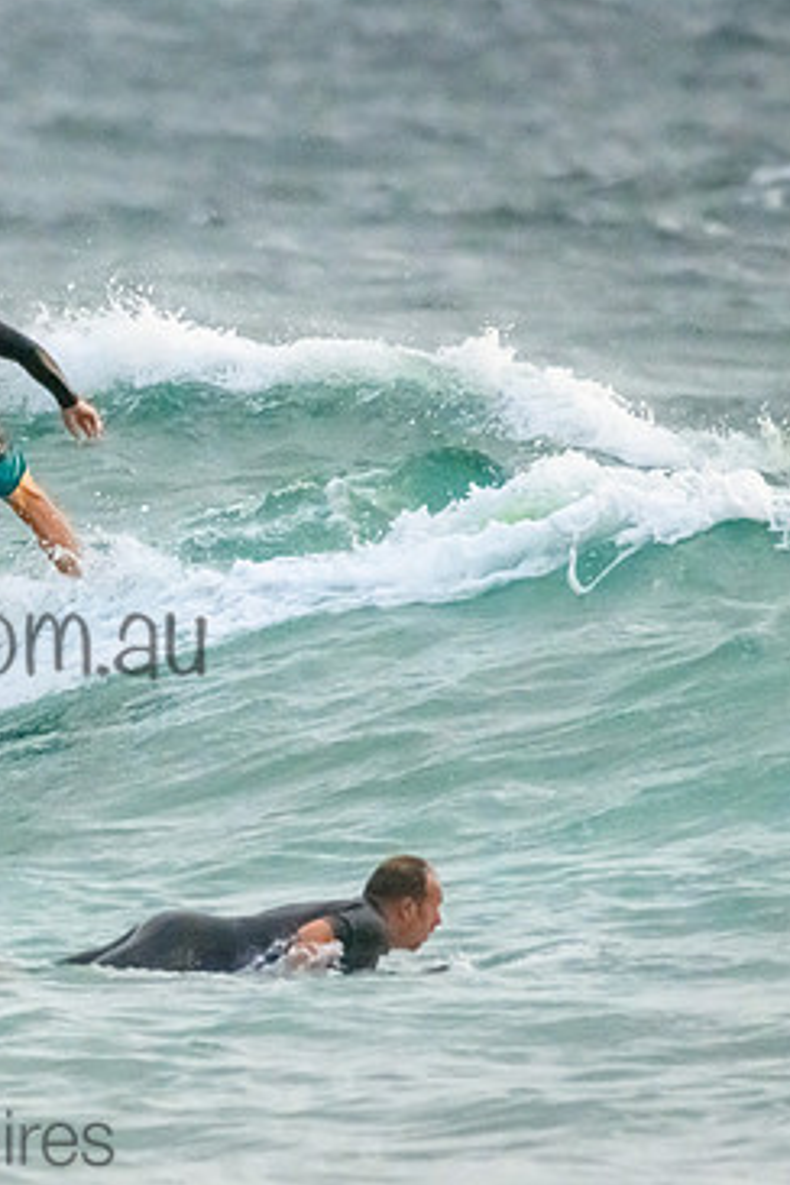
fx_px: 52103
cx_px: -136
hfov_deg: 0.9
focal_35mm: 1583
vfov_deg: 1.3
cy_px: 601
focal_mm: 1000
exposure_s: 1/4000
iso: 22800
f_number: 11
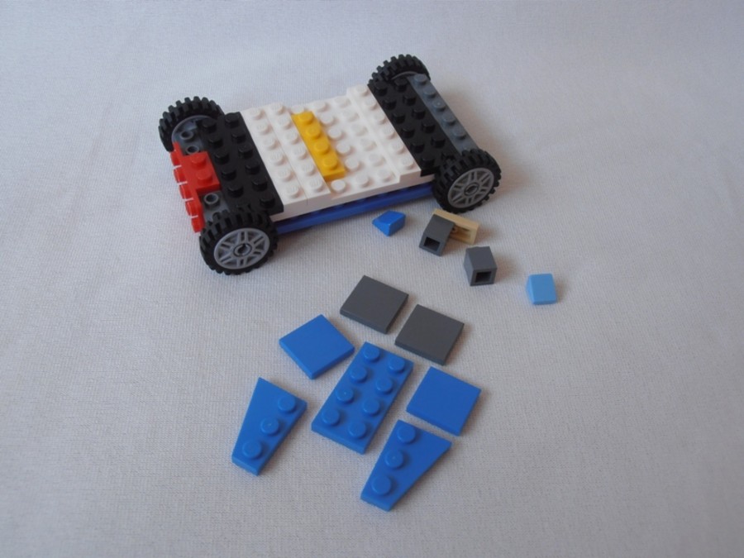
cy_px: 279
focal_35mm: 37
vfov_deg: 38.7
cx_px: 372
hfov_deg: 50.1
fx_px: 795
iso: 80
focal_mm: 6.61
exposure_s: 1/50
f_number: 3.9
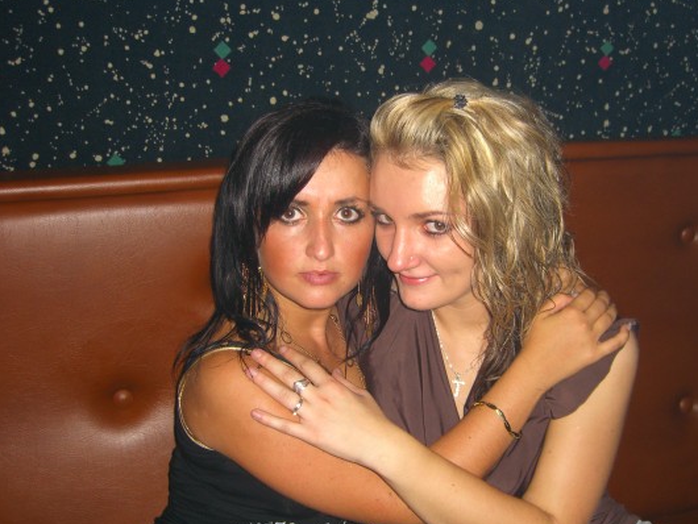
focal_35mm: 43
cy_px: 290
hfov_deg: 43.7
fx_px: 867
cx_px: 392
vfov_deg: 33.6
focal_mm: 7.9
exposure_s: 1/60
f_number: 2.8
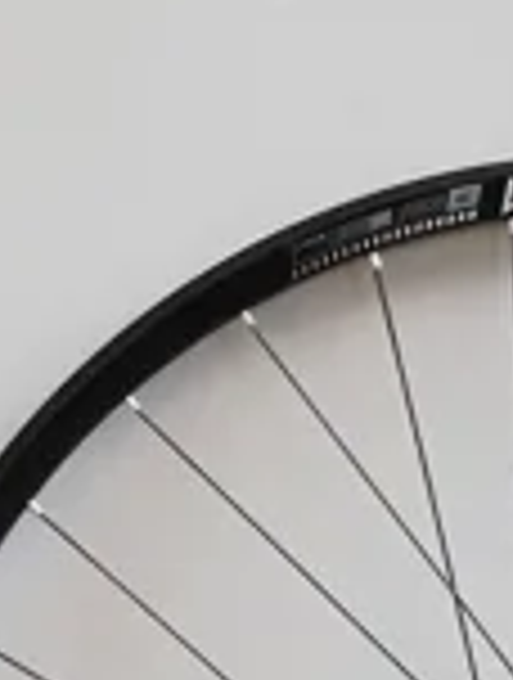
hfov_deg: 5.9
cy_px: 898
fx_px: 4899
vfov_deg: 7.8
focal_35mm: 249
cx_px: -248
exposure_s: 1/160
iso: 640
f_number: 3.5
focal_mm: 49
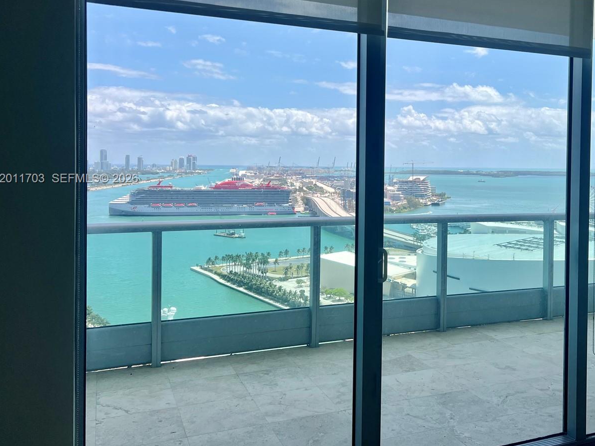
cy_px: 179
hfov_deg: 51.9
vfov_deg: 40.5
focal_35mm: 35
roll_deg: -0.1
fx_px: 601
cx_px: 383
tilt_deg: -1.4
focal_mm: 5.7
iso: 50
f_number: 1.5
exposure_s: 1/2695
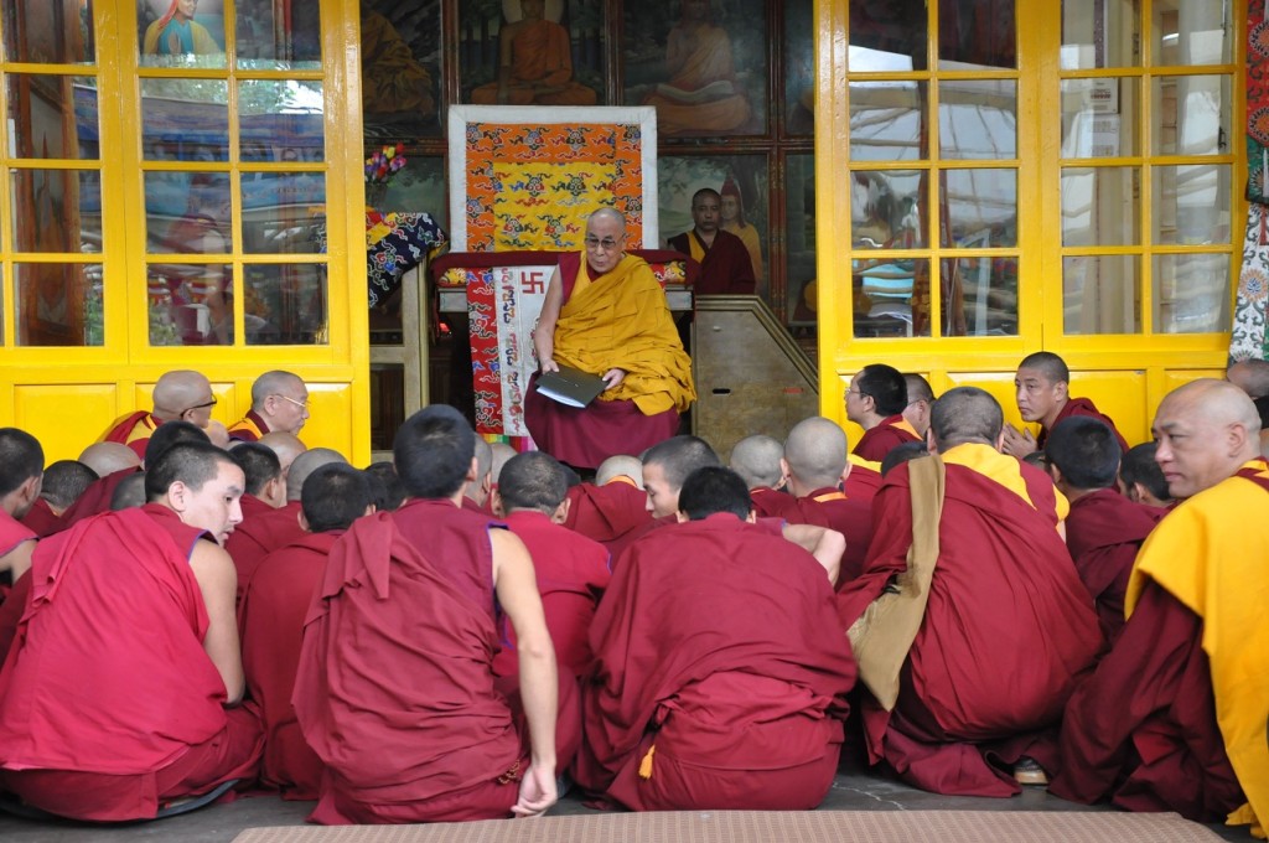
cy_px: 422
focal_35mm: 60
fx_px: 2112
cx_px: 634
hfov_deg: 33.4
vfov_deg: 22.6
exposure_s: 1/25
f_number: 5
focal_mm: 40
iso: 1250
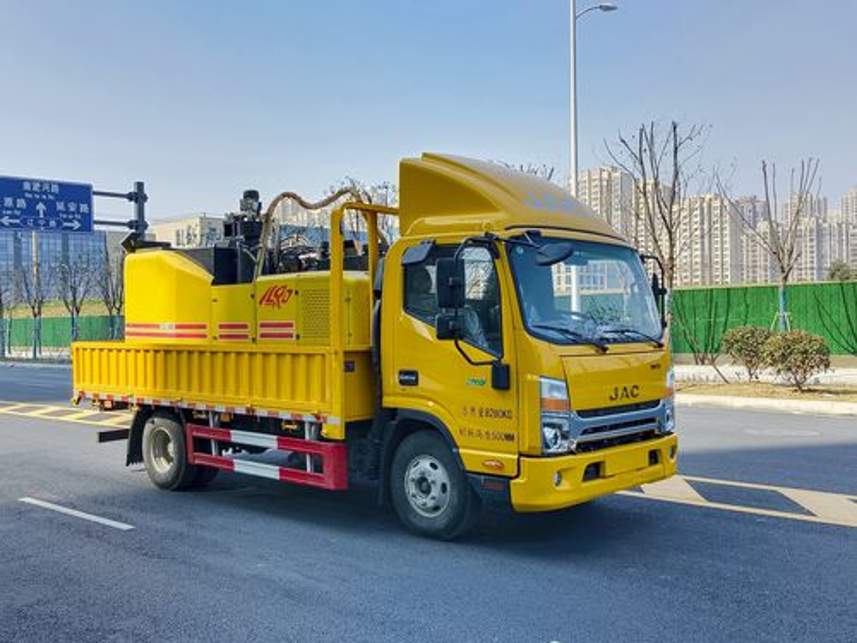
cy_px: 322
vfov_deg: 42.9
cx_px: 428
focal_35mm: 33
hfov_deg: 55.4
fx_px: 817
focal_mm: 3.96
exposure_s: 1/100
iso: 111
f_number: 1.8
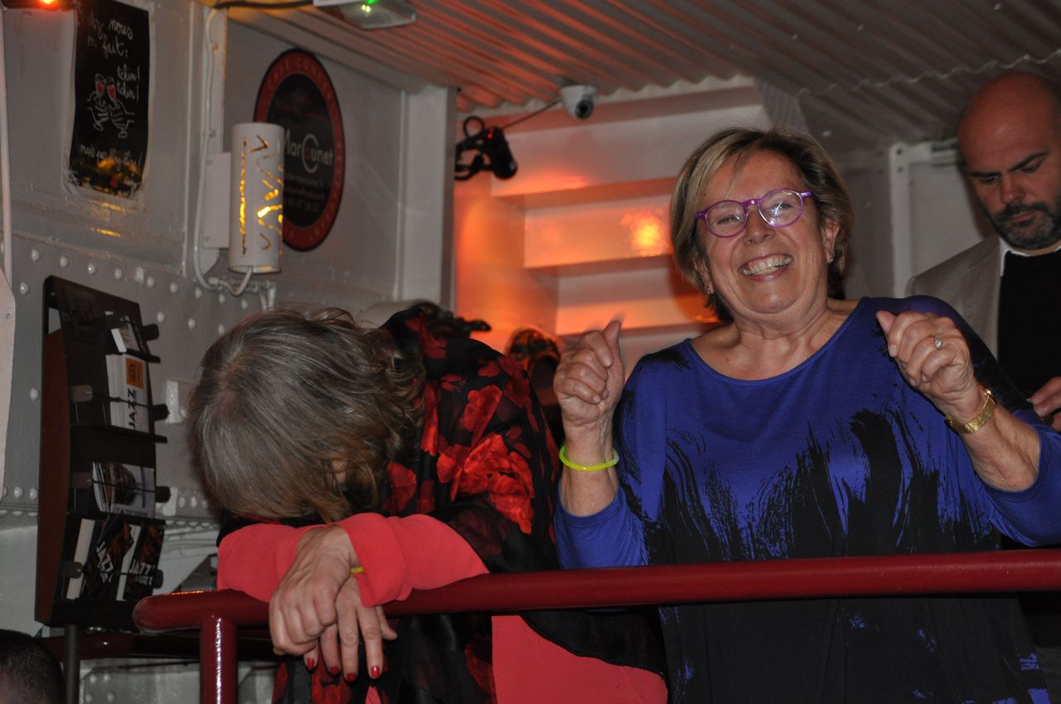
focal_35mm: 108
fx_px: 3179
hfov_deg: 18.9
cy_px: 352
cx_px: 530
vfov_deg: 12.6
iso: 800
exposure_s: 1/60
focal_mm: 72
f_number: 5.3
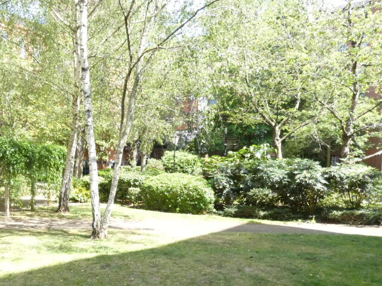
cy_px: 204
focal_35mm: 32
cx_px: 134
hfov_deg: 55.8
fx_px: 353
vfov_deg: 43.1
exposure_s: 1/640
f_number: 4
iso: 800
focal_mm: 3.6
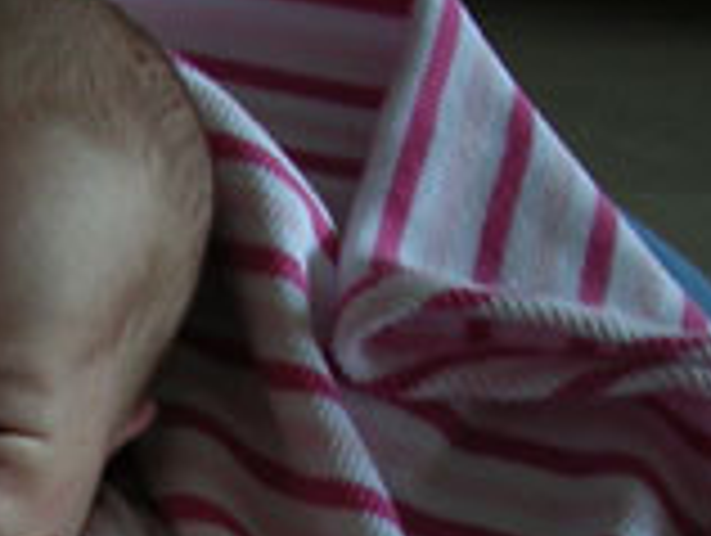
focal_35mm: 96
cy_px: 617
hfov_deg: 19.5
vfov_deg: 15.0
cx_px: -90
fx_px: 1975
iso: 100
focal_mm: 5.8
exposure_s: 1/5.7
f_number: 2.8
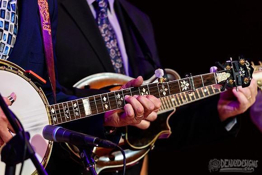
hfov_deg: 3.4
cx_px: 131
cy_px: 88
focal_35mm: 600
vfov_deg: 2.3
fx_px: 4367
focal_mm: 600
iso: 2500
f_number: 6.3
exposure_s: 1/500
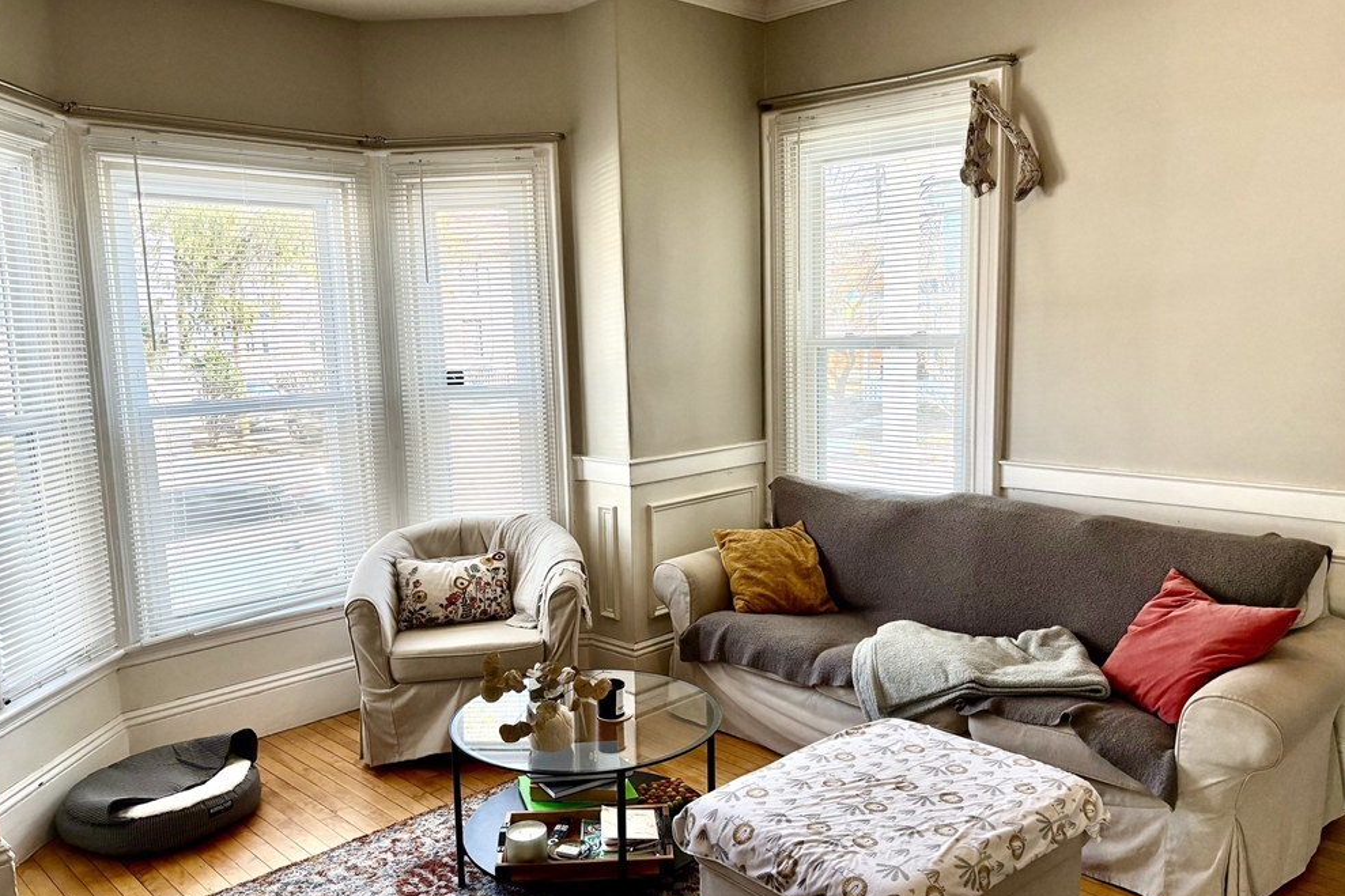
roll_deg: +1.2
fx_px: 1046
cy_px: 477
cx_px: 687
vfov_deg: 46.4
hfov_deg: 65.5
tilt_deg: -8.8
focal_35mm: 28
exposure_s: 1/161
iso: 100
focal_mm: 5.96
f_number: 1.6
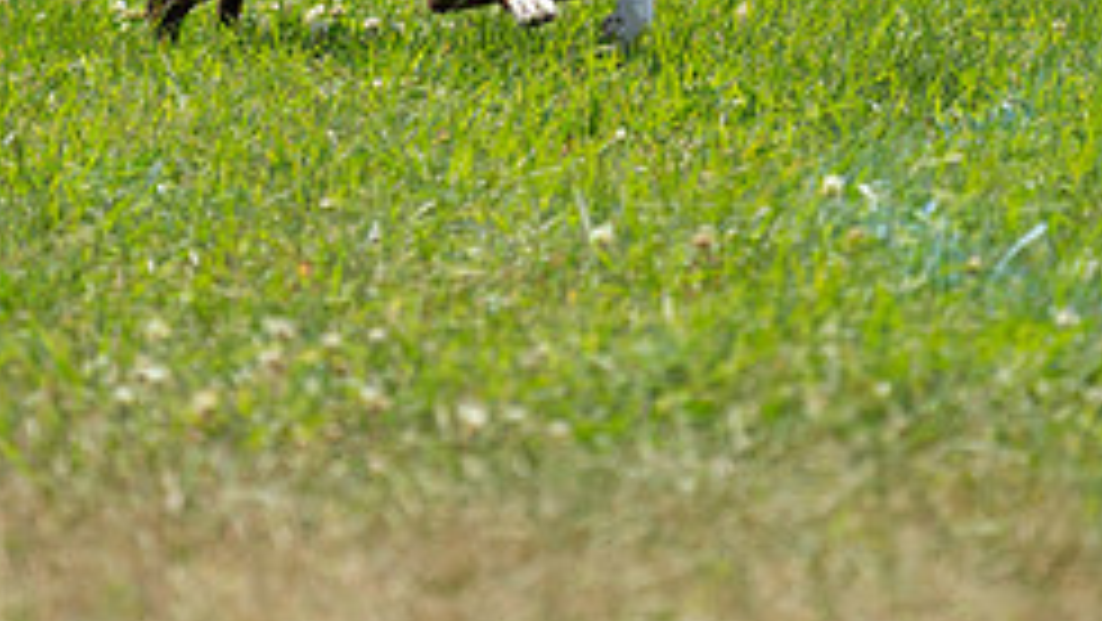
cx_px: 513
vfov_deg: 2.3
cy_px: -236
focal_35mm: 535
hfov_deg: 4.0
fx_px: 15638
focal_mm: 216
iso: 1000
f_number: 5.6
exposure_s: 1/4000
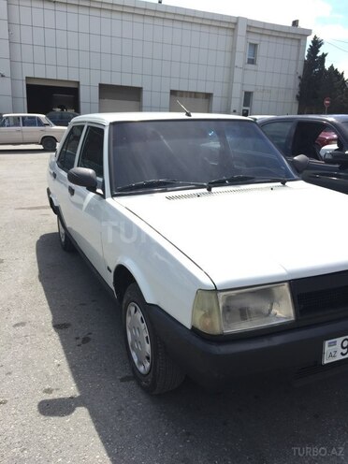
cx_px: 174
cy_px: 232
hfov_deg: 48.2
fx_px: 389
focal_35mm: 29
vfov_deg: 61.7
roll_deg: -3.8
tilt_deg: -16.2
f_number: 2.2
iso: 32
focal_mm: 4.15
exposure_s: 1/1099
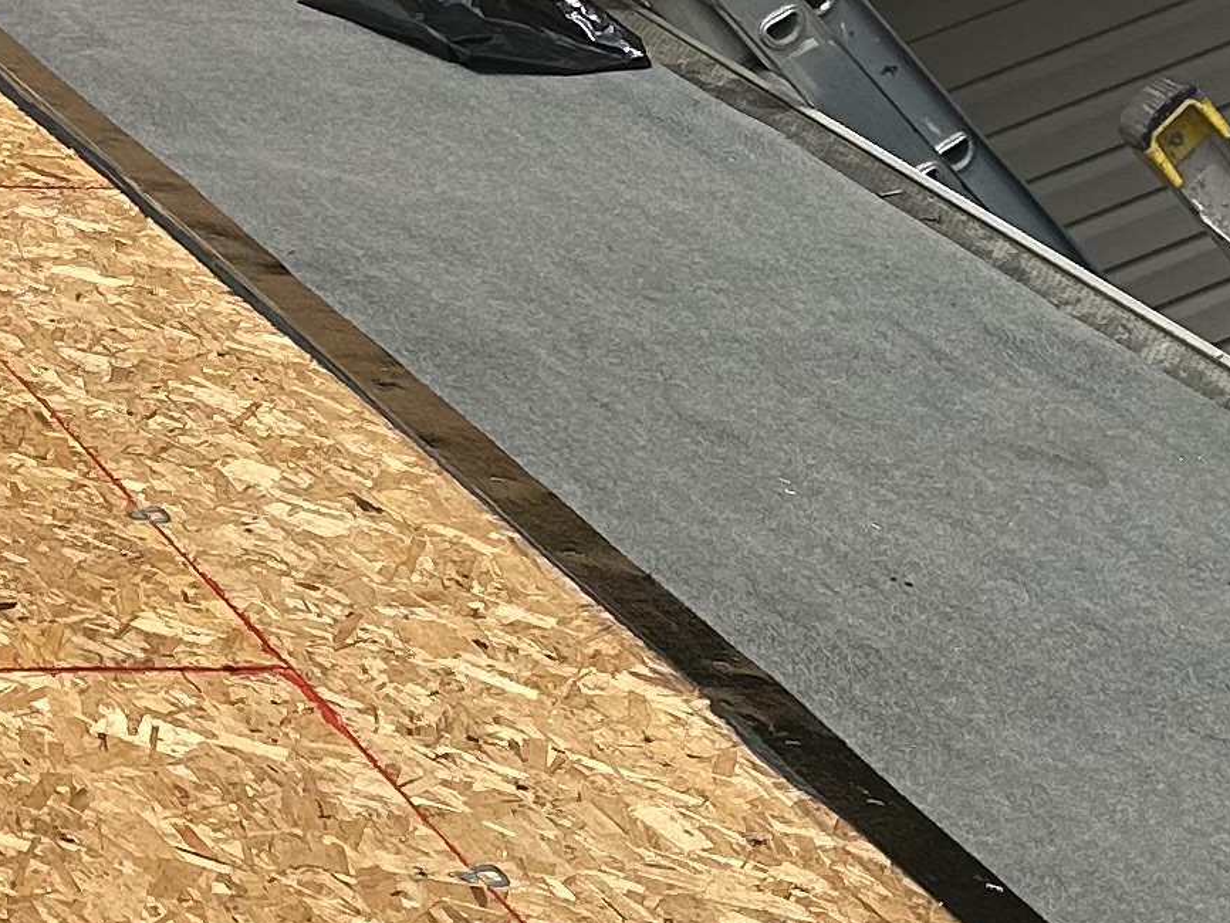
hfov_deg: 15.5
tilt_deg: -23.4
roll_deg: +16.9
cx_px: -334
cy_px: 204
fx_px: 4301
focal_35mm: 121
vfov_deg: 12.2
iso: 50
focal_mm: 5.7
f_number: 1.5
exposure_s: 1/3831
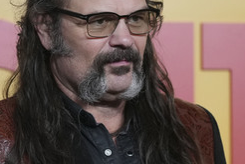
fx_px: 1245
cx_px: 78
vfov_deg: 7.5
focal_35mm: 183
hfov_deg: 11.2
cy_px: 82
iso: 6400
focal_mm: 100
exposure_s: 1/400
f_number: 4.5
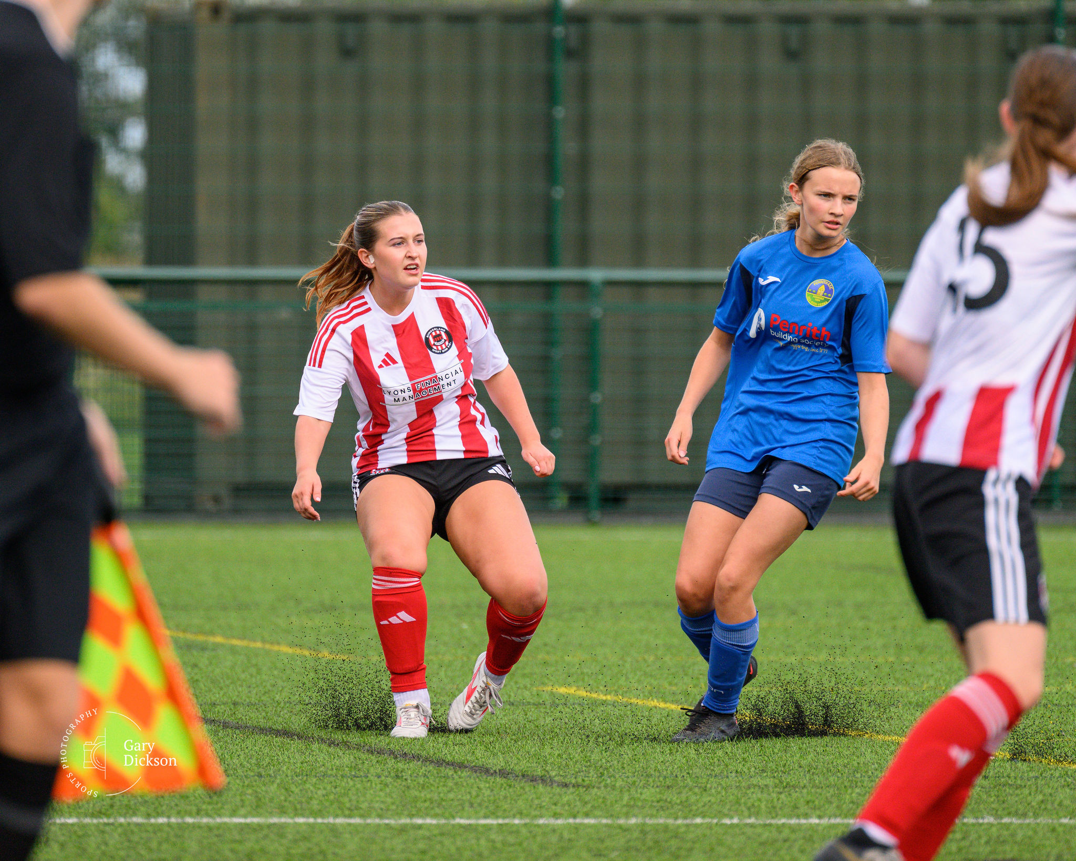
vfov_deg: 2.4
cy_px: 251
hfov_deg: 3.0
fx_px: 20359
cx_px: 471
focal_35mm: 639
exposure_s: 1/1600
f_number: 5.6
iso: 1000
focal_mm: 400
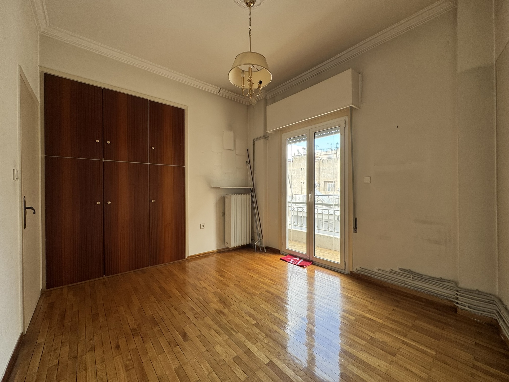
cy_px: 191
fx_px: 206
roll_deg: +0.7
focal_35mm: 14
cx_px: 254
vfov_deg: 85.7
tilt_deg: +0.3
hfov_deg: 102.1
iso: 40
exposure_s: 1/99
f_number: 2.2
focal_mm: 2.22
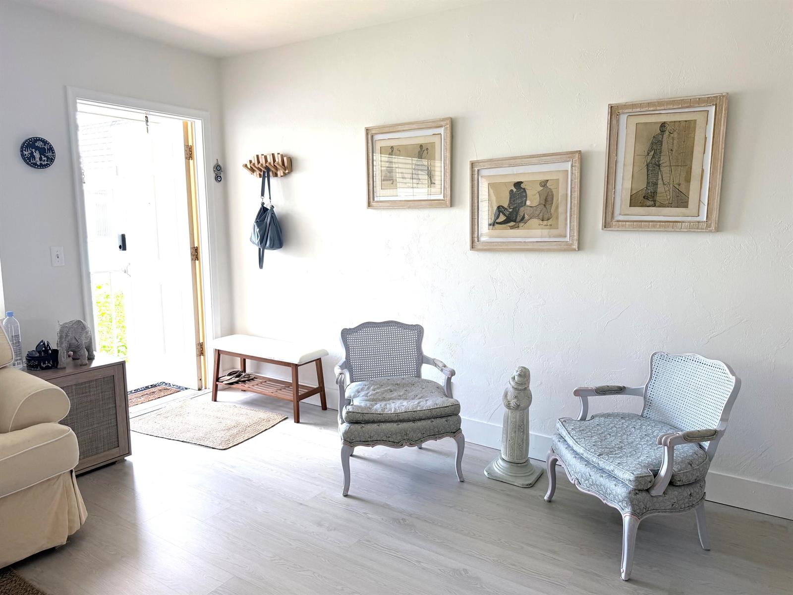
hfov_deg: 71.6
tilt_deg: -7.2
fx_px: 550
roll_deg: +0.9
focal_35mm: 24
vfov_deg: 56.8
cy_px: 298
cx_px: 396
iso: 80
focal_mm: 6.76
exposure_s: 1/179
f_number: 1.78
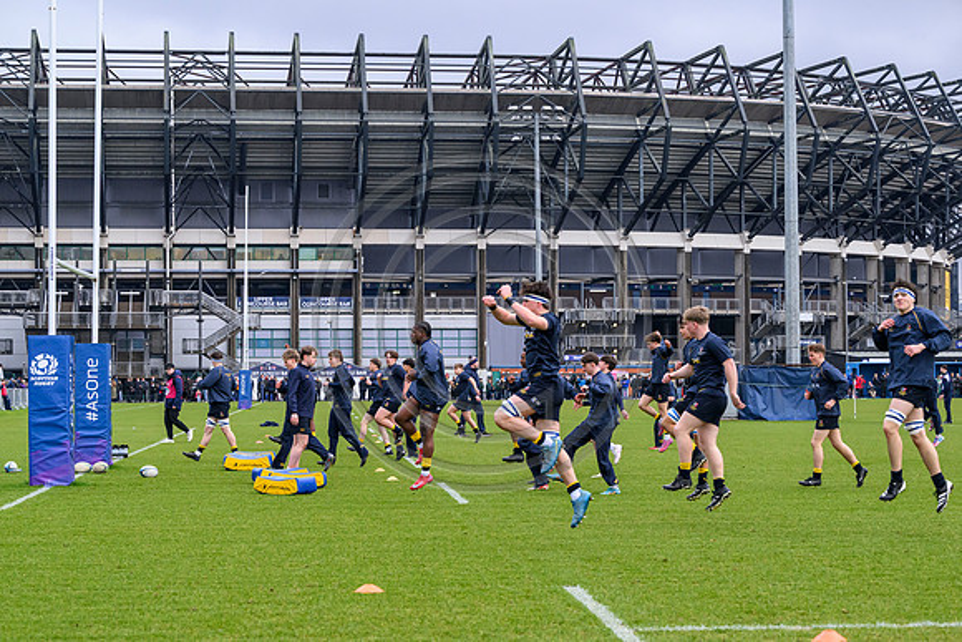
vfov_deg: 16.7
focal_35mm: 82
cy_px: 321
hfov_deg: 24.8
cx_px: 481
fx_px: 2192
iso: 2500
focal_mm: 82
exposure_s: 1/1000
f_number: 5.6
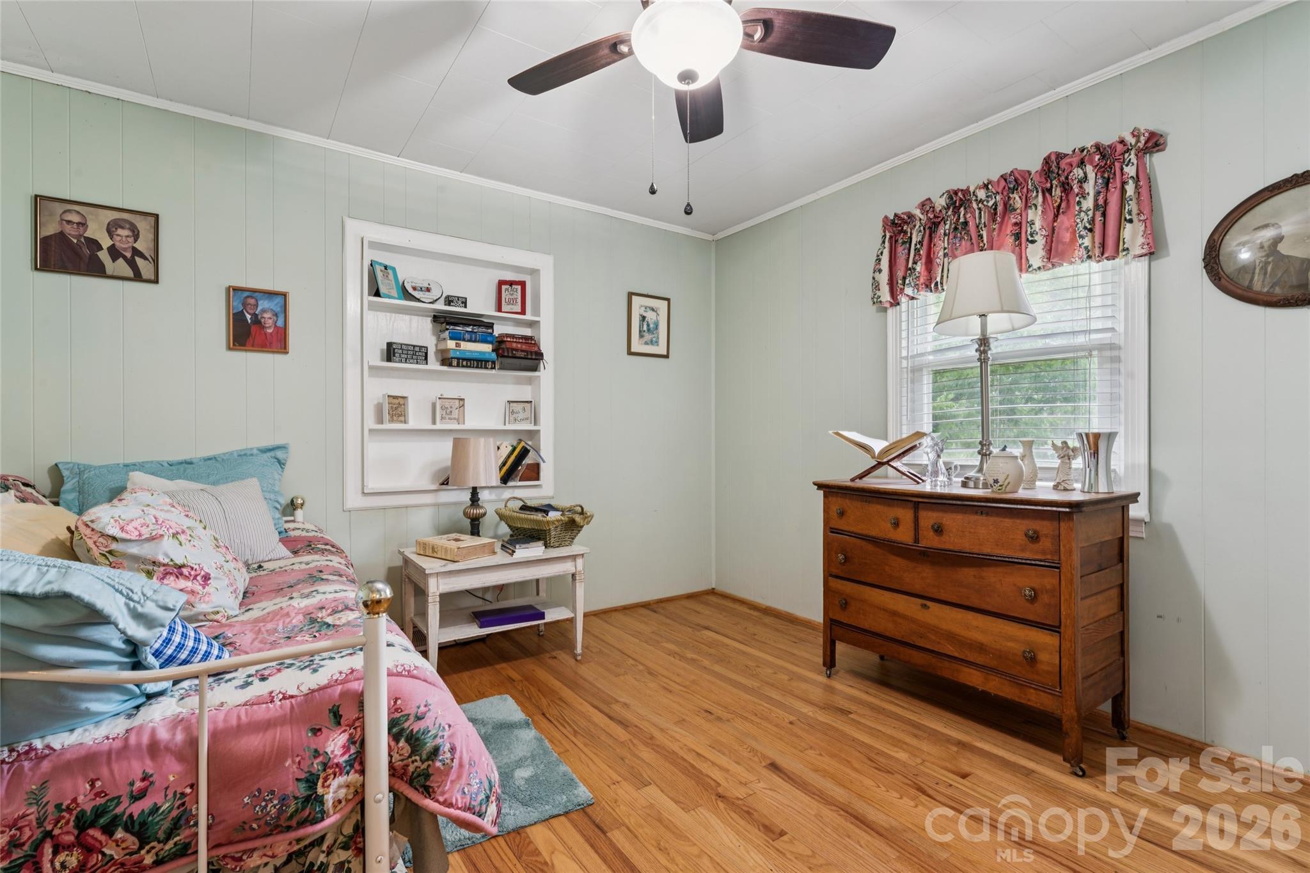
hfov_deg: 94.6
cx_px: 655
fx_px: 604
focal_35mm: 17
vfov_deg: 71.7
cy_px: 436
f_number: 13
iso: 100
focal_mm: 16.6
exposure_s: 3.2
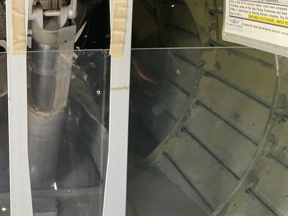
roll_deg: +1.1
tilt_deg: -27.0
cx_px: 17
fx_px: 483
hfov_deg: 31.3
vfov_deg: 25.1
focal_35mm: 58
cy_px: 73
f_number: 1.8
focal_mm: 3
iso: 64
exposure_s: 1/60
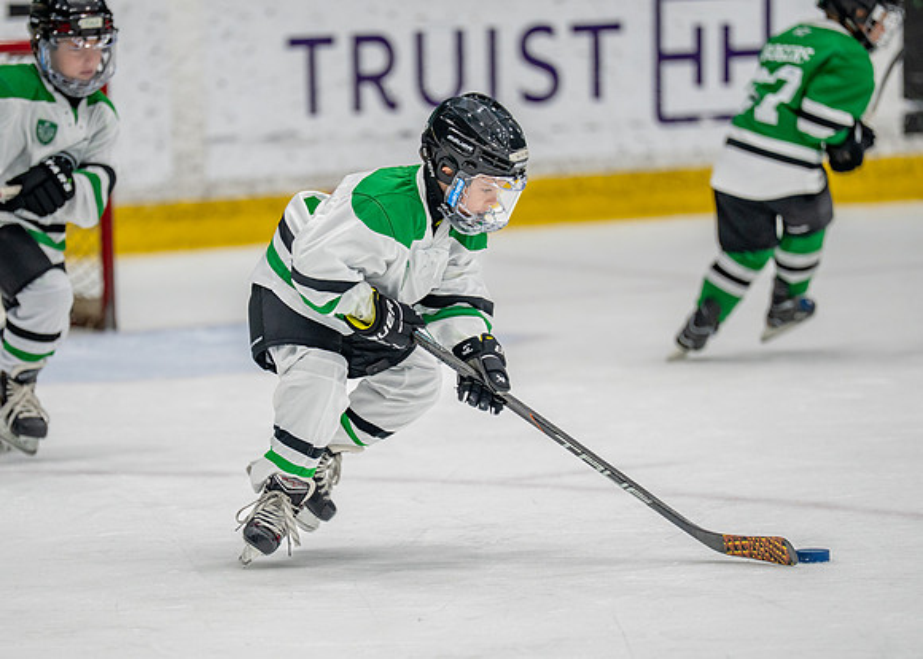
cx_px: 363
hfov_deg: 7.4
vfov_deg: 5.3
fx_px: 7087
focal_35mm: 270
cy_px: 390
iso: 800
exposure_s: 1/1000
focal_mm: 197
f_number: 2.8
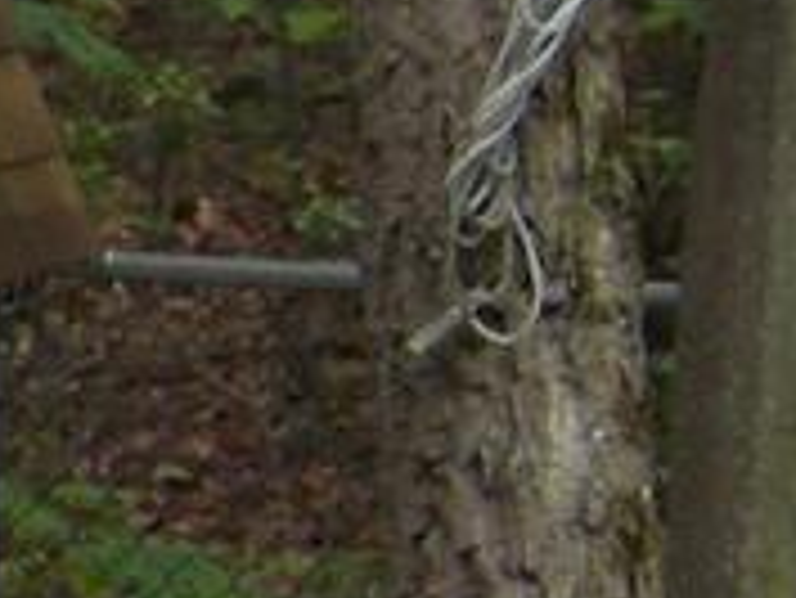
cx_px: -2001
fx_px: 6489
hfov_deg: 6.2
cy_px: 585
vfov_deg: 5.3
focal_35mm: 282
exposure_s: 1/114
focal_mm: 8
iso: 100
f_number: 2.8
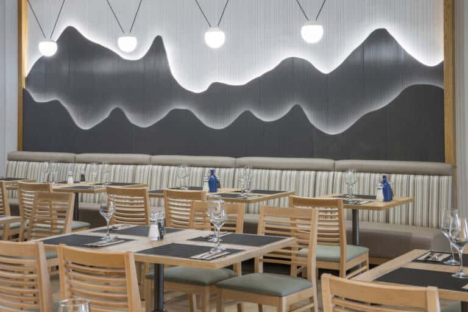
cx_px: 234
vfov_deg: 23.4
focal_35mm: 58
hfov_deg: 34.5
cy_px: 156
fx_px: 754
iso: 64
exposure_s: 1/3
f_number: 11
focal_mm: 58
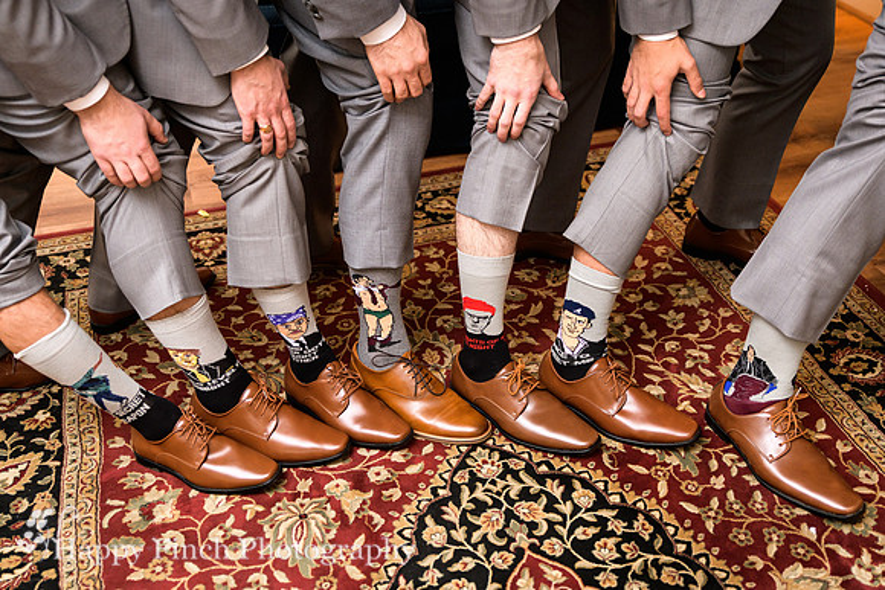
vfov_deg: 32.8
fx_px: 1002
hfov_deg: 47.6
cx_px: 422
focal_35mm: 41
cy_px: 295
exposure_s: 1/100
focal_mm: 38
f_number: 2.8
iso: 400
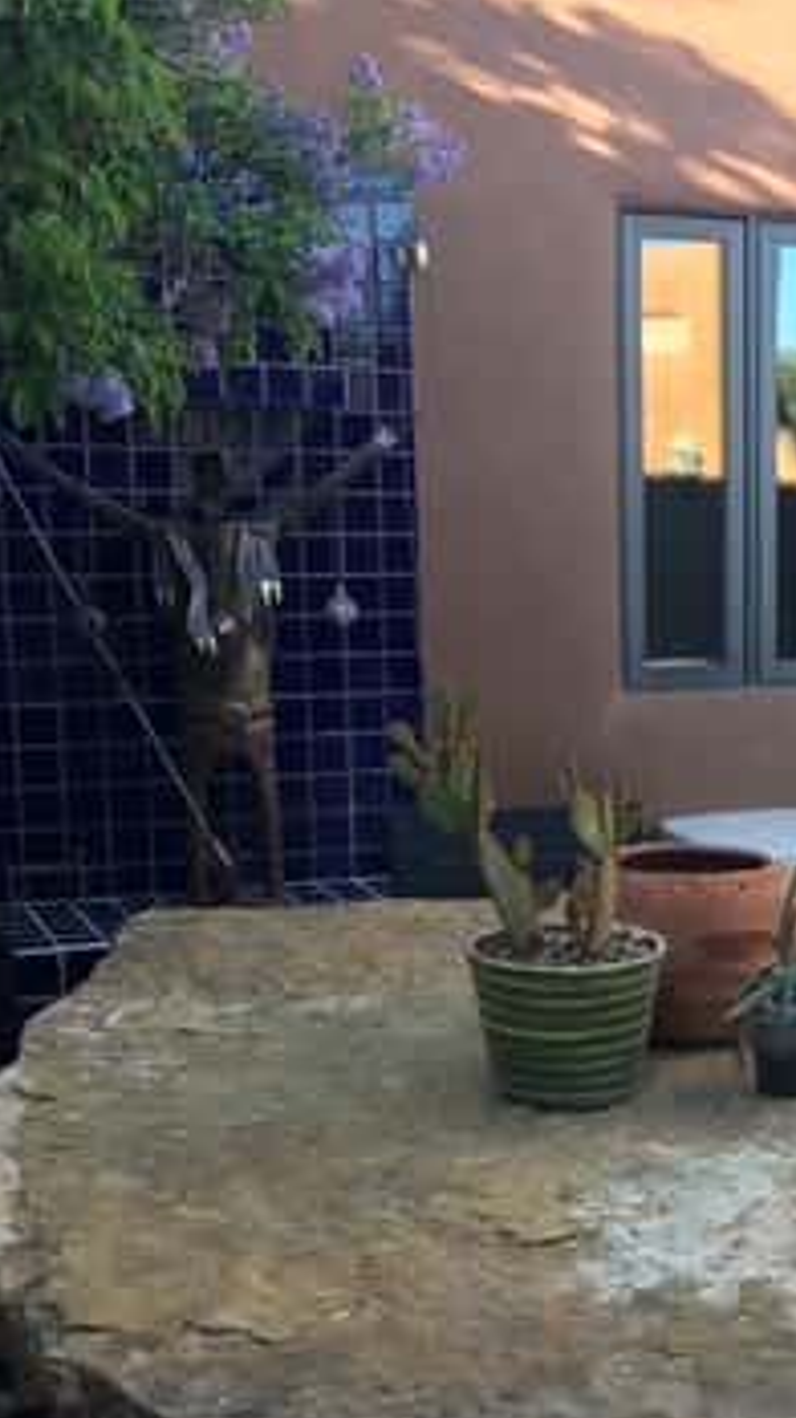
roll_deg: -0.6
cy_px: 898
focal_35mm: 58
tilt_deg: -9.5
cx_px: 804
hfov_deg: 20.0
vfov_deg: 35.8
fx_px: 2179
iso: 32
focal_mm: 4.15
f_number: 2.2
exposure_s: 1/120
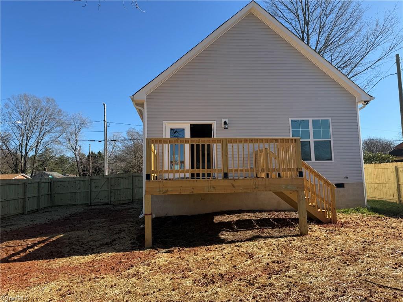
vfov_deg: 56.8
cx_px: 202
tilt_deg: +6.5
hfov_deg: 71.6
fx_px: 279
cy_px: 151
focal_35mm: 24
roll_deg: +1.6
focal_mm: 6.76
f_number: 1.78
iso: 80
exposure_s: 1/2801
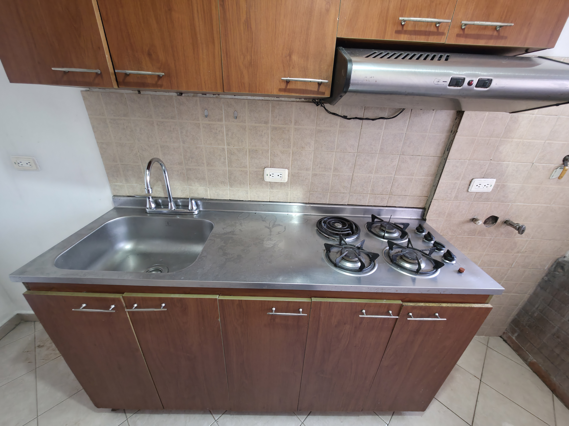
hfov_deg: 106.2
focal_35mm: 13
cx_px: 284
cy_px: 213
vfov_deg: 89.9
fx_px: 214
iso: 125
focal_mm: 2.2
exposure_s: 1/17.2
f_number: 1.9
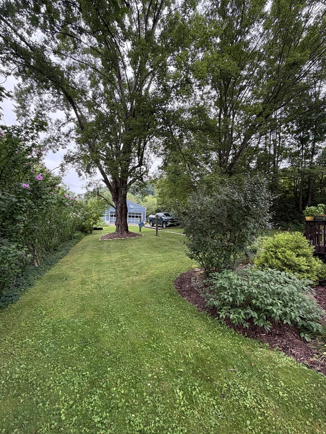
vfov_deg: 98.1
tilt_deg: +0.3
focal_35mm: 15
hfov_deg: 81.7
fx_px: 188
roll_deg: -2.1
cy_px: 223
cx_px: 162
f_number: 2.2
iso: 80
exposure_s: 1/121
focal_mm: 2.22
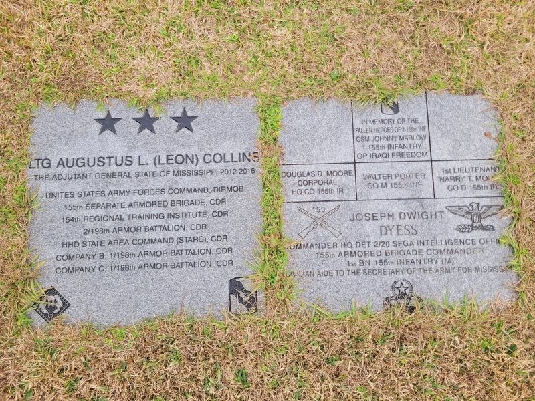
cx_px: 268
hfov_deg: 67.3
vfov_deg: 53.1
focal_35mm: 26
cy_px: 200
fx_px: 402
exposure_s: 1/289
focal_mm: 5.4
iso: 40
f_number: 1.8
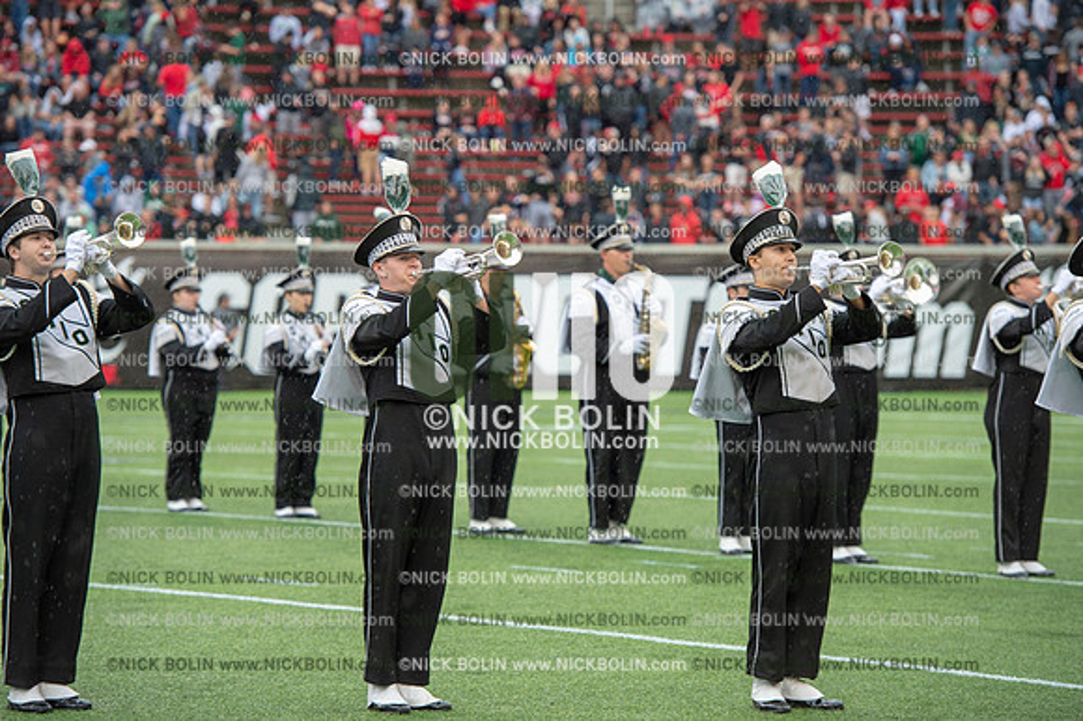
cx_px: 542
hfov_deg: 13.7
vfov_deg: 9.1
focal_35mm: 150
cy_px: 360
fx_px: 4510
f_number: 4
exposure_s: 1/500
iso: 400
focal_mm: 150
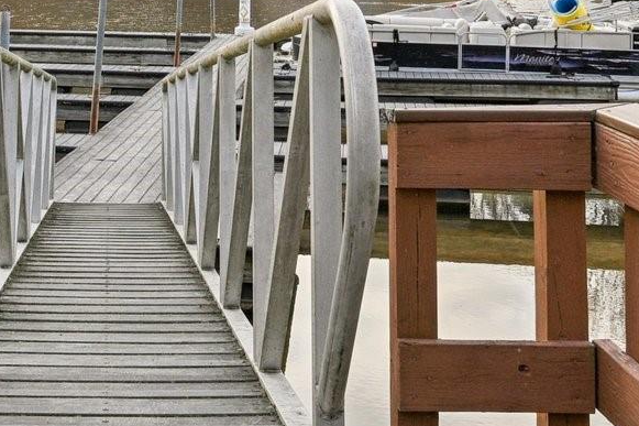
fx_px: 1313
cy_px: -75
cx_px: 119
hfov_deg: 26.8
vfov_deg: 17.6
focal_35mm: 74
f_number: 8
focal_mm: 14
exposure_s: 1/125
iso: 64
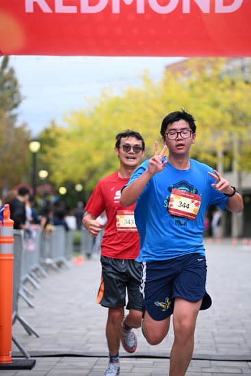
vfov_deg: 18.6
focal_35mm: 110
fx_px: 1150
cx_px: 126
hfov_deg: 12.5
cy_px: 188
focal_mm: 110
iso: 640
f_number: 2.8
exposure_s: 1/2000
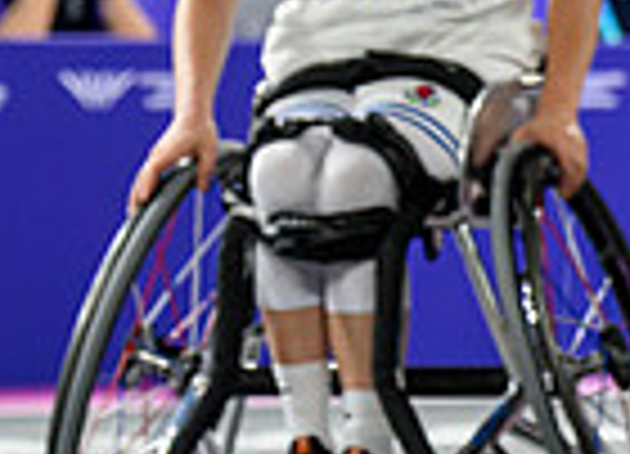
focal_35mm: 453
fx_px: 8133
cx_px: 1078
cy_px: -152
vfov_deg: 3.2
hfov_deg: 4.4
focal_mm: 92
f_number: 3.2
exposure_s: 1/1600
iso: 2500
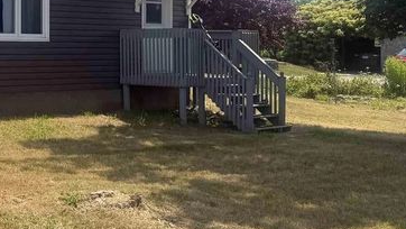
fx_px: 797
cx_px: -27
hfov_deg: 26.6
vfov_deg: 16.2
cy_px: 37
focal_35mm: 74
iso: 80
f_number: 1.78
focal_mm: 6.76
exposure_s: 1/3021
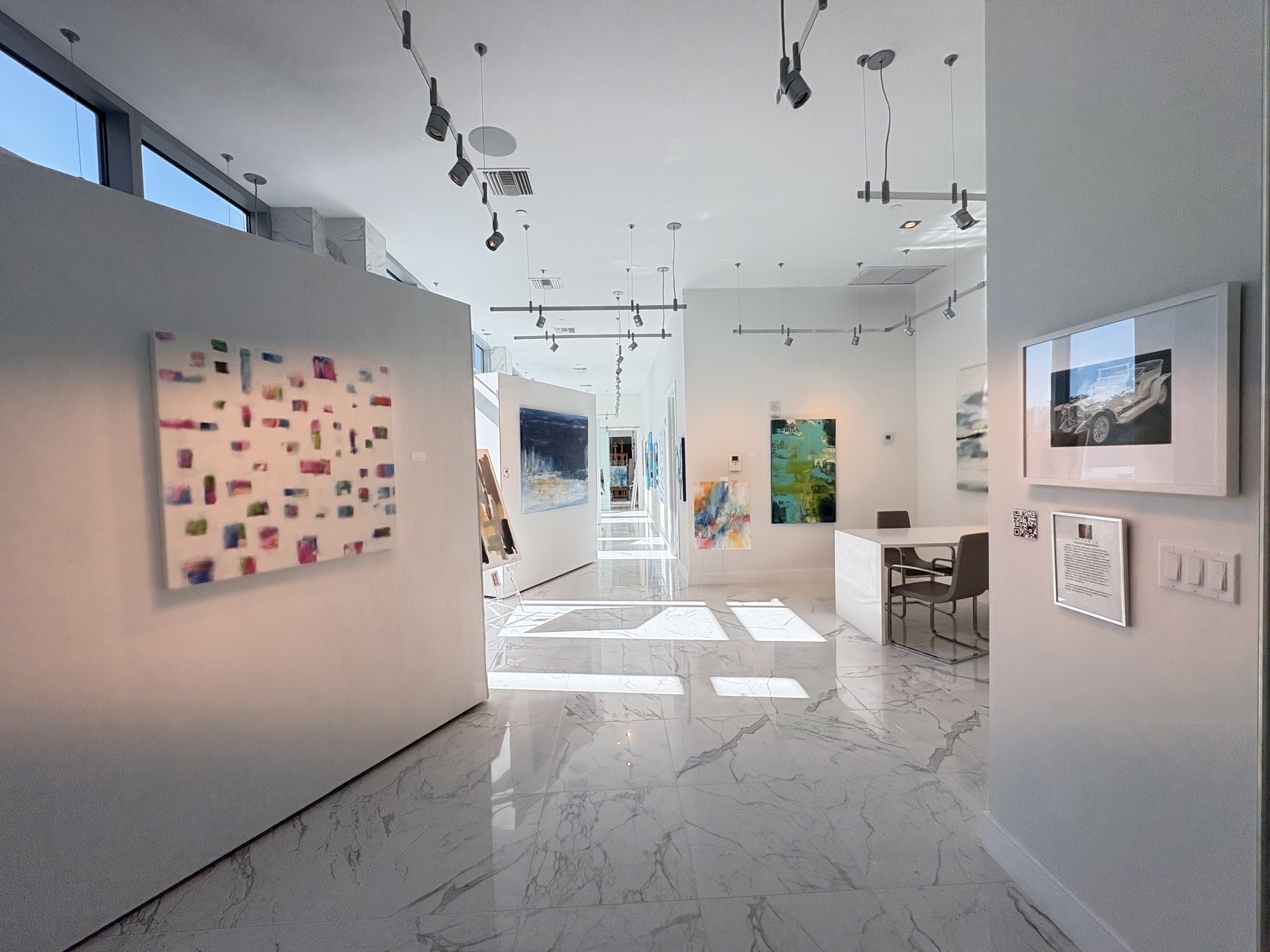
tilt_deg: -1.1
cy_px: 476
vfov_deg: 85.7
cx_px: 635
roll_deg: +2.1
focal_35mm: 14
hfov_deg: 102.1
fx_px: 514
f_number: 2.2
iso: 64
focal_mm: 2.22
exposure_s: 1/361
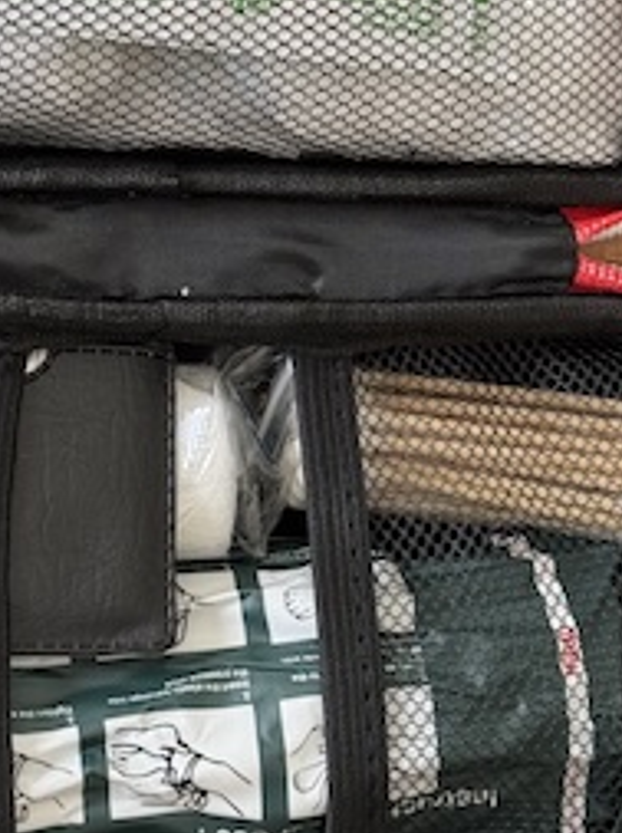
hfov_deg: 12.9
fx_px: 2738
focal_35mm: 114
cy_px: 214
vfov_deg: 17.2
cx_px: 194
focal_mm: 6.76
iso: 100
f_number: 1.78
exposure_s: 1/100
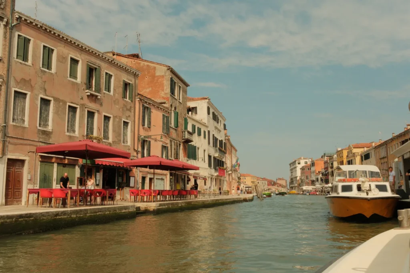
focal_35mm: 35
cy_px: 136
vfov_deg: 37.8
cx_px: 205
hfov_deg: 54.4
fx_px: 398
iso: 500
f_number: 16
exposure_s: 1/400
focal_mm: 23
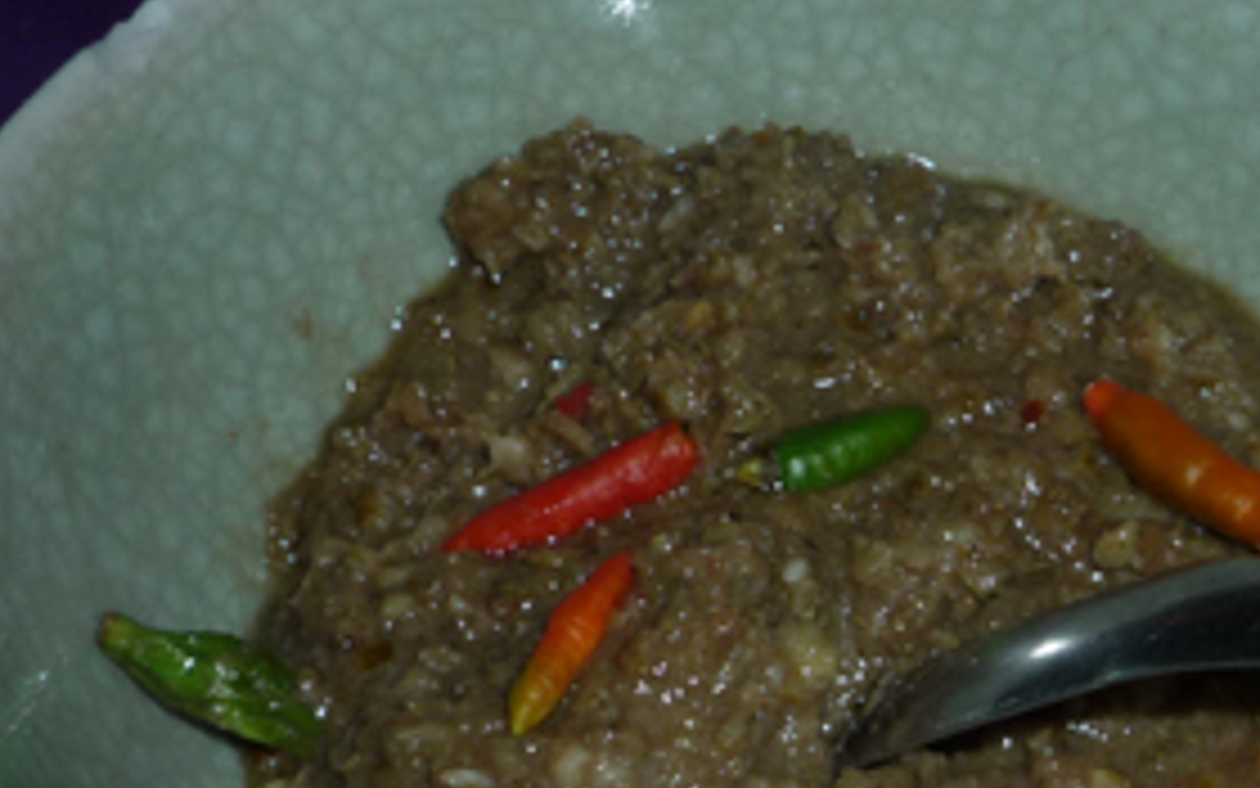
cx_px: 958
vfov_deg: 20.4
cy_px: 635
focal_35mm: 63
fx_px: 2163
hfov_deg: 31.8
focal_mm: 4.4
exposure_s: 1/30
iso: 100
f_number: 4
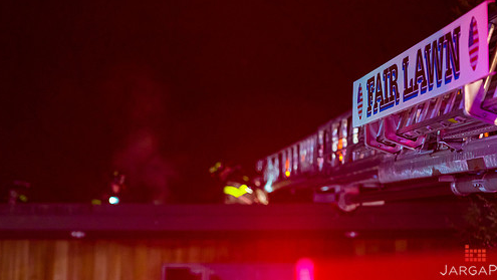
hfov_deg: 17.1
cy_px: 103
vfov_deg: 9.7
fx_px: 1648
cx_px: 245
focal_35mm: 125
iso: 3200
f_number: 3.2
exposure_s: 1/200
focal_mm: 102
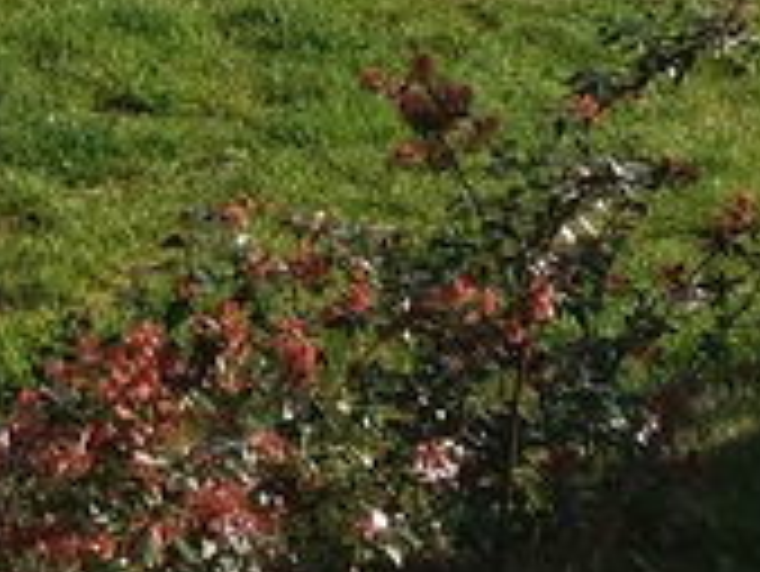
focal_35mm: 166
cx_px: -324
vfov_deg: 8.5
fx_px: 3647
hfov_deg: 11.5
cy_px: -522
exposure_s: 1/1378
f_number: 1.9
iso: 64
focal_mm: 3.7
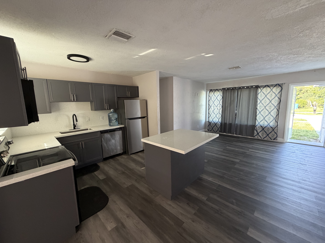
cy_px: 122
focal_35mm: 14
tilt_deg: -8.0
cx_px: 162
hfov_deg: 102.1
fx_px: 131
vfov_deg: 85.7
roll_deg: +1.0
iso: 320
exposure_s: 1/88
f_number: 2.2
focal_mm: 2.22
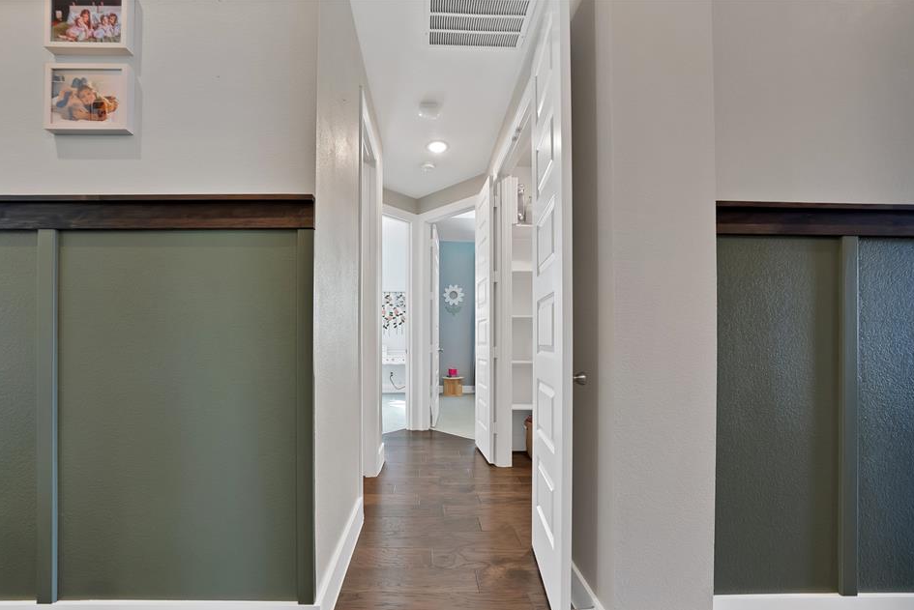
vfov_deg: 85.3
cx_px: 459
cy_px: 329
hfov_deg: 108.3
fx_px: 330
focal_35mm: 13
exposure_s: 1/1.67
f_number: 9
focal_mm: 12
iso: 640
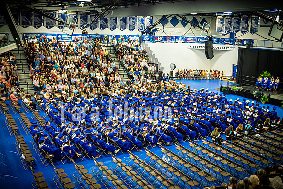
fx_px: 283
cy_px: 94
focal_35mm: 36
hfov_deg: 53.2
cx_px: 142
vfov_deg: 36.8
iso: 4000
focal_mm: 24
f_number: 2.8
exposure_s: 1/250
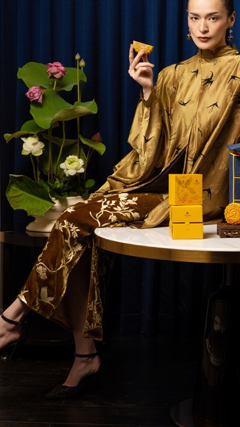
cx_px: 196
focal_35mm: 80
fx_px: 904
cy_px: 173
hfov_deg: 15.0
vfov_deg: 26.5
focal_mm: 51
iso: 500
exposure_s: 1/125
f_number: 9
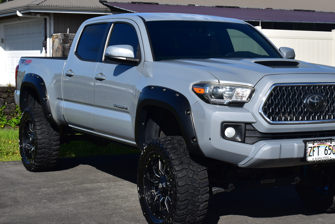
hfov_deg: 26.0
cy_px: 111
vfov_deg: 17.5
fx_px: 726
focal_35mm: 78
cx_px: 196
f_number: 11
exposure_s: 1/500
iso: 280
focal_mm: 34
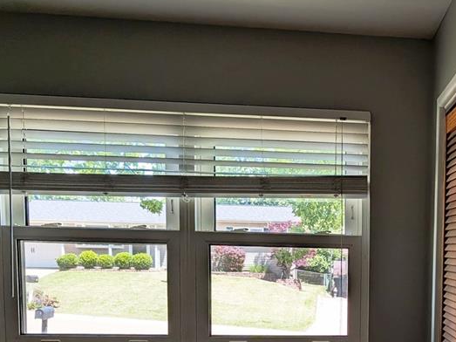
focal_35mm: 47
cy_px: 314
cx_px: 404
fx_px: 619
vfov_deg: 29.5
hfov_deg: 37.9
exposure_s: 1/461
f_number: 1.68
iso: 83
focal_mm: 6.9
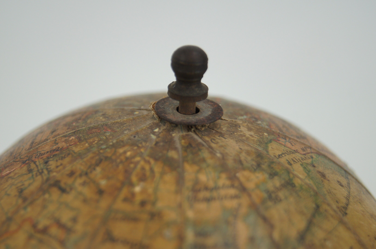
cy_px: 124
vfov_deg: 16.5
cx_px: 188
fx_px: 860
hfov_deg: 24.7
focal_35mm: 82
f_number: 5.6
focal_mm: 55
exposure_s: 1/160
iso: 320
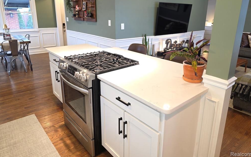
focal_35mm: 25
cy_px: 62
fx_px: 171
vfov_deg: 48.9
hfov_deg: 72.6
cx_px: 127
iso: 100
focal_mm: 6.3
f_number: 1.7
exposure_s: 1/30
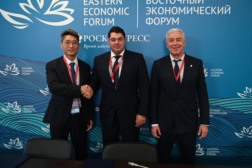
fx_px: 224
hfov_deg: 58.7
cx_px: 126
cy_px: 84
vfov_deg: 41.1
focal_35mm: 32
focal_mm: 32
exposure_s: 1/100
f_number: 3.5
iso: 1000
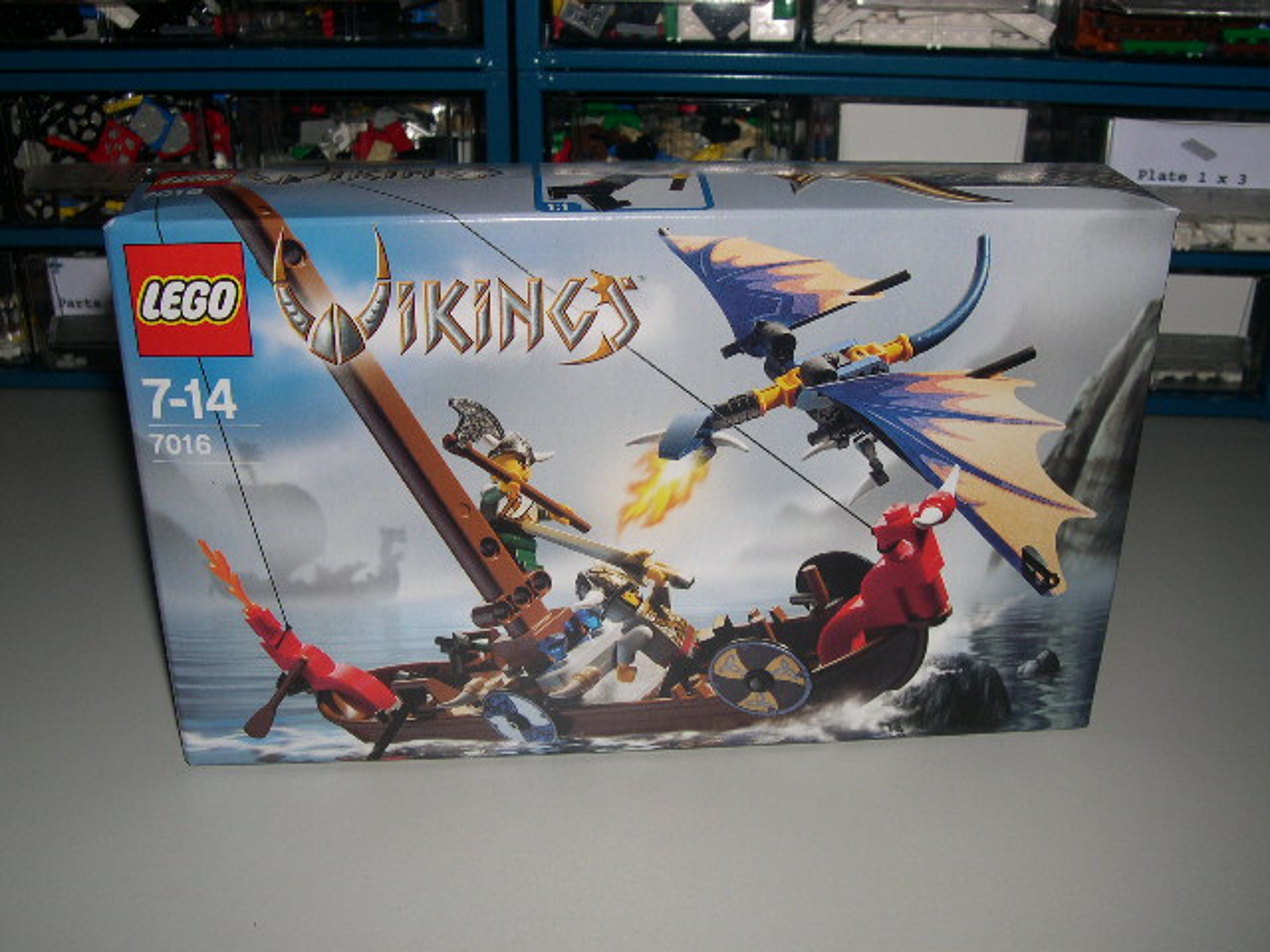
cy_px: 476
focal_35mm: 38
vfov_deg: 37.7
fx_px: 1394
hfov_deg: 49.0
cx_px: 635
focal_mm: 8
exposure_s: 1/60
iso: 100
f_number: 7.6
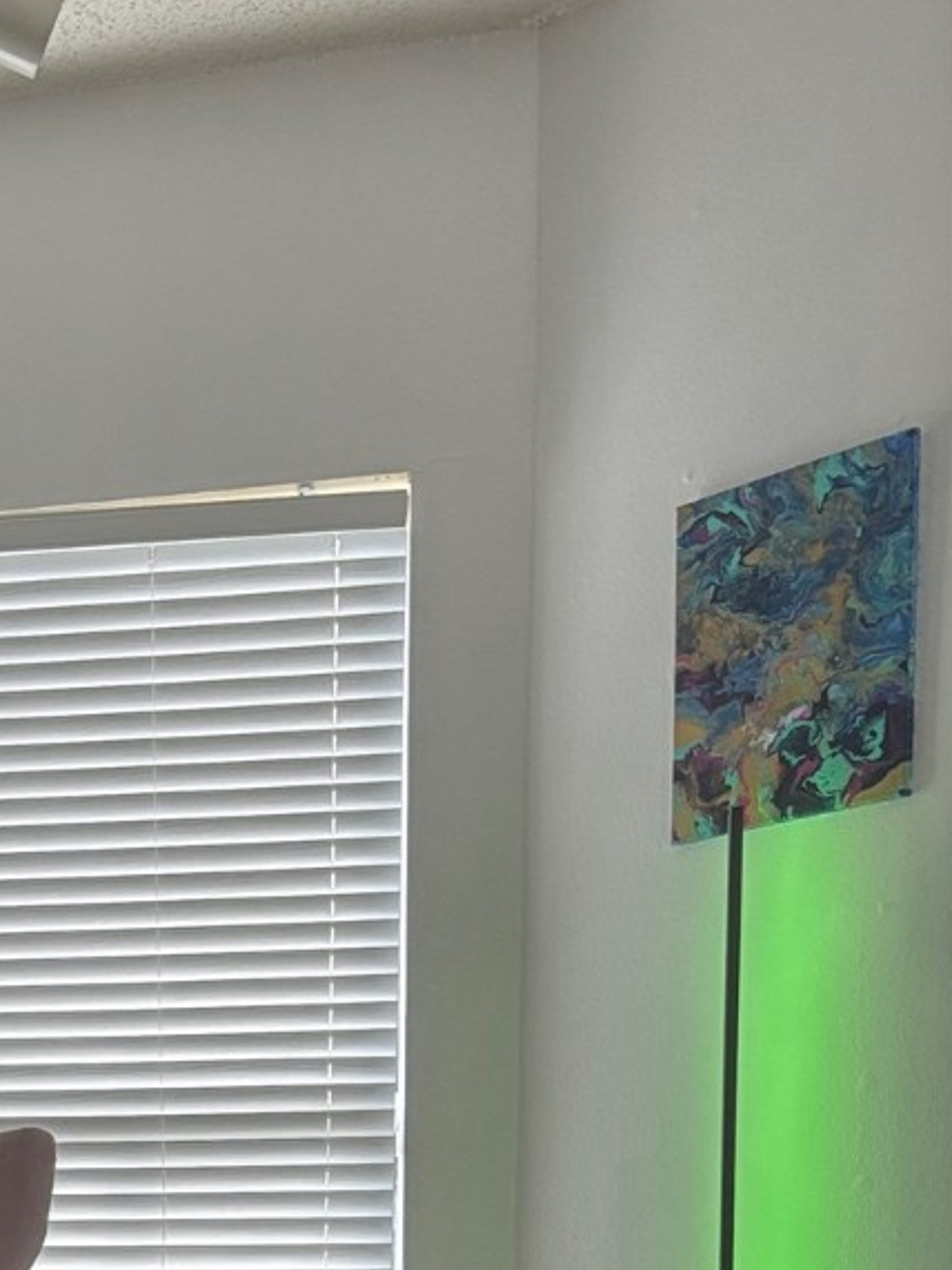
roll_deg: +0.9
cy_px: 1581
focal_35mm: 70
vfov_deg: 24.7
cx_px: -323
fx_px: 2568
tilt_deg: -6.7
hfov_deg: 19.2
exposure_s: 1/121
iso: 125
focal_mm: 5.96
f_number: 1.6
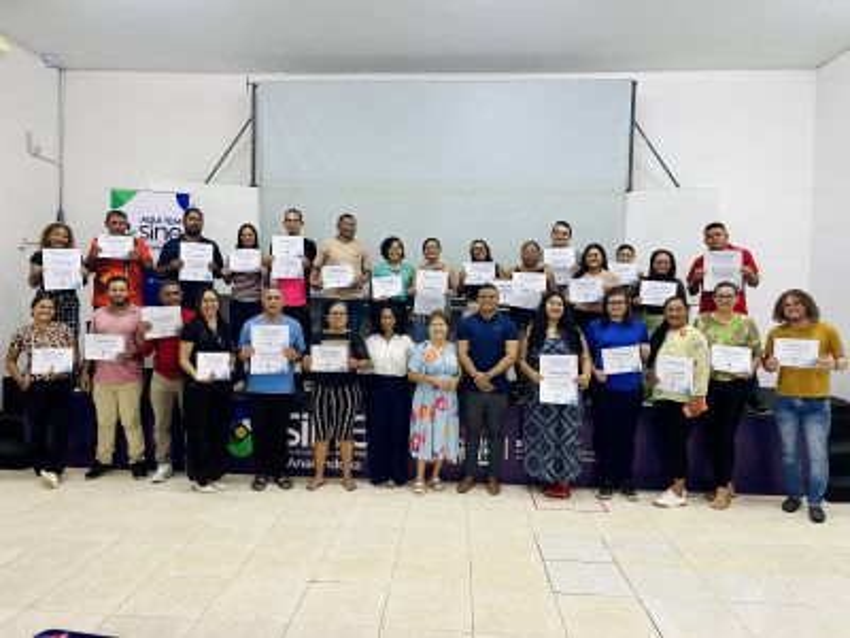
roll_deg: -1.3
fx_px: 638
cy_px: 319
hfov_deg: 67.3
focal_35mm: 26
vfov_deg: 53.1
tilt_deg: -3.2
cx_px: 425
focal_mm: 5.1
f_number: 1.6
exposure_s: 1/60
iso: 200
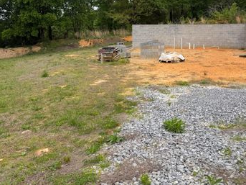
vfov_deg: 39.8
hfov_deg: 52.4
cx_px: 143
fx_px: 249
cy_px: 51
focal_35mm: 35
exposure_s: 1/2907
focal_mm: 6.76
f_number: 1.78
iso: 80
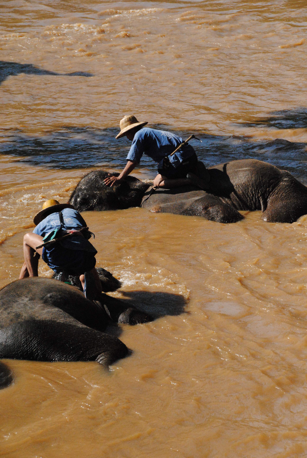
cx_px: 154
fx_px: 1913
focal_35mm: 150
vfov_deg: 13.7
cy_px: 229
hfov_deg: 9.2
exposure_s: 1/2000
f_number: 11
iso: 1600
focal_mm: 100
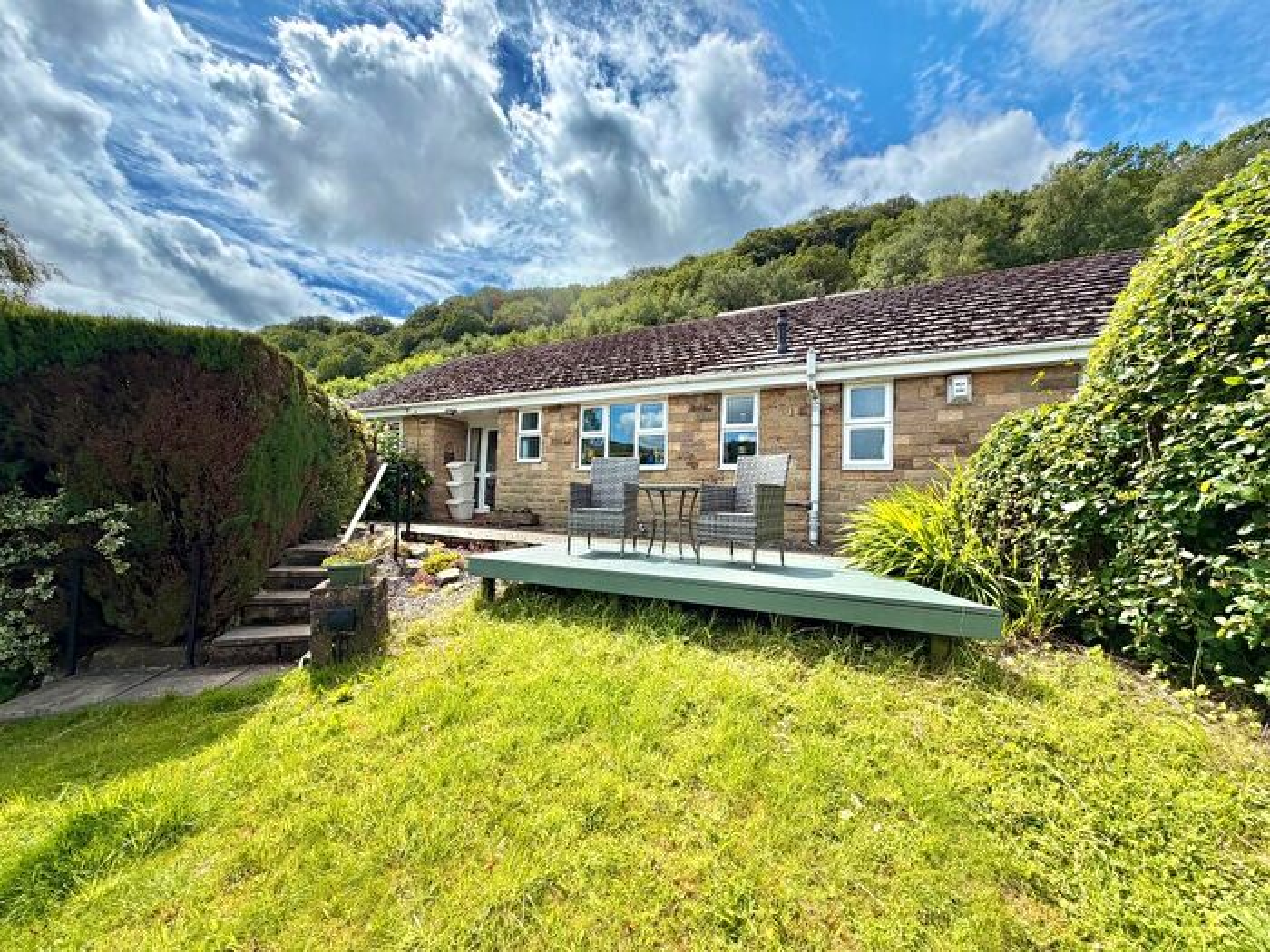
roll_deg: -1.5
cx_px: 635
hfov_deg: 102.1
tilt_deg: +1.5
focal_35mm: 14
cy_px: 476
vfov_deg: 85.7
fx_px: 514
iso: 25
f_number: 2.2
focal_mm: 2.22
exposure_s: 1/1167
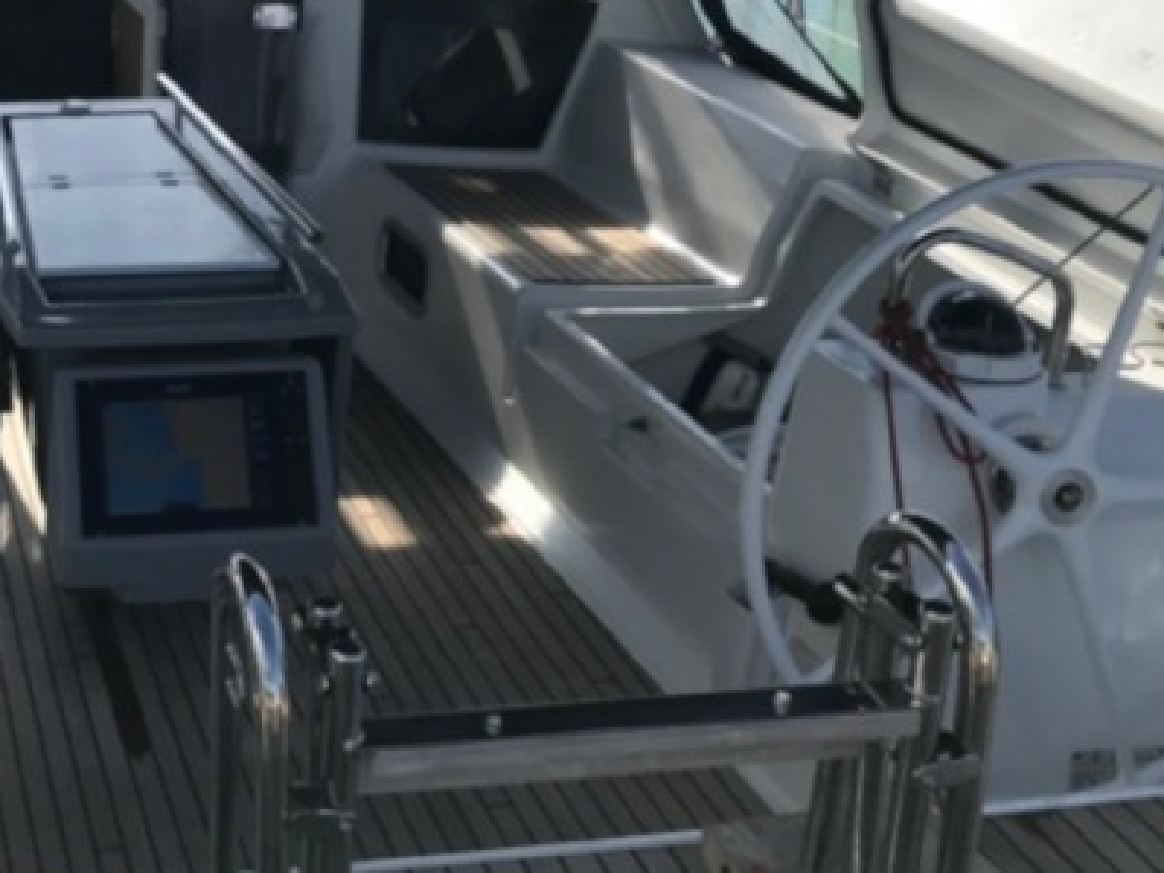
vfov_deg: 25.5
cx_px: 41
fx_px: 1883
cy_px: 134
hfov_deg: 32.1
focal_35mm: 56
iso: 20
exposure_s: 1/2817
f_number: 1.8
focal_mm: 3.99
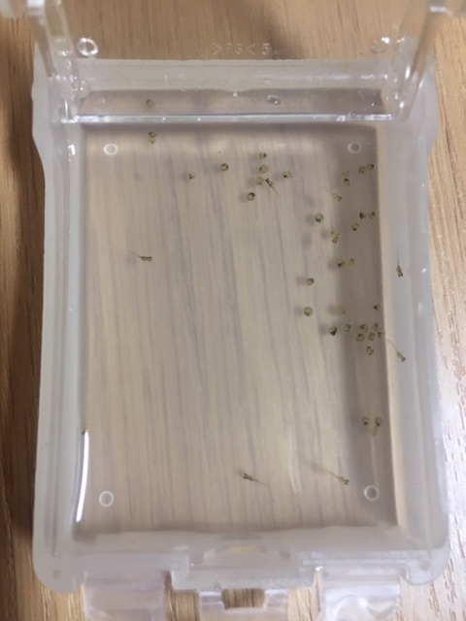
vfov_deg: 61.7
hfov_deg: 48.2
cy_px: 310
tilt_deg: -81.5
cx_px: 233
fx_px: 521
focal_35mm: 29
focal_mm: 4.15
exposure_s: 1/30
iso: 100
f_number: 2.2
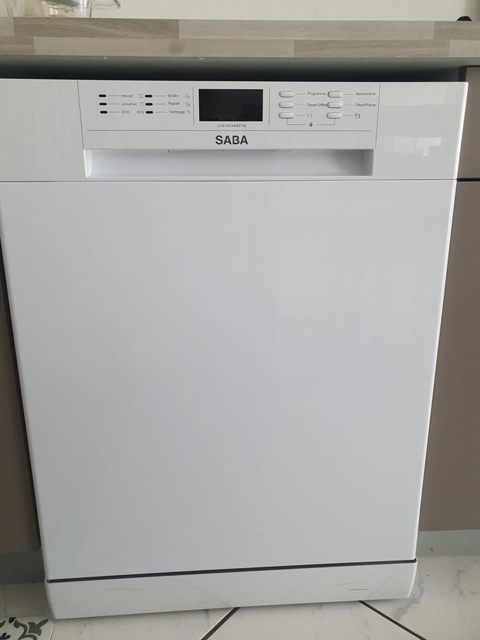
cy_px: 320
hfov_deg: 53.1
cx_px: 240
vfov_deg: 67.3
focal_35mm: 26
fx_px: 481
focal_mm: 4.32
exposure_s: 1/50
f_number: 2.4
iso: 320
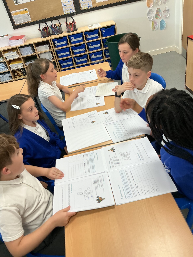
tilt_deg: -35.3
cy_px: 128
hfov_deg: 48.2
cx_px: 96
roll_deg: +14.5
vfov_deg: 61.7
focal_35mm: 29
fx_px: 216
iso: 50
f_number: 1.8
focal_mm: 3
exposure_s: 1/60
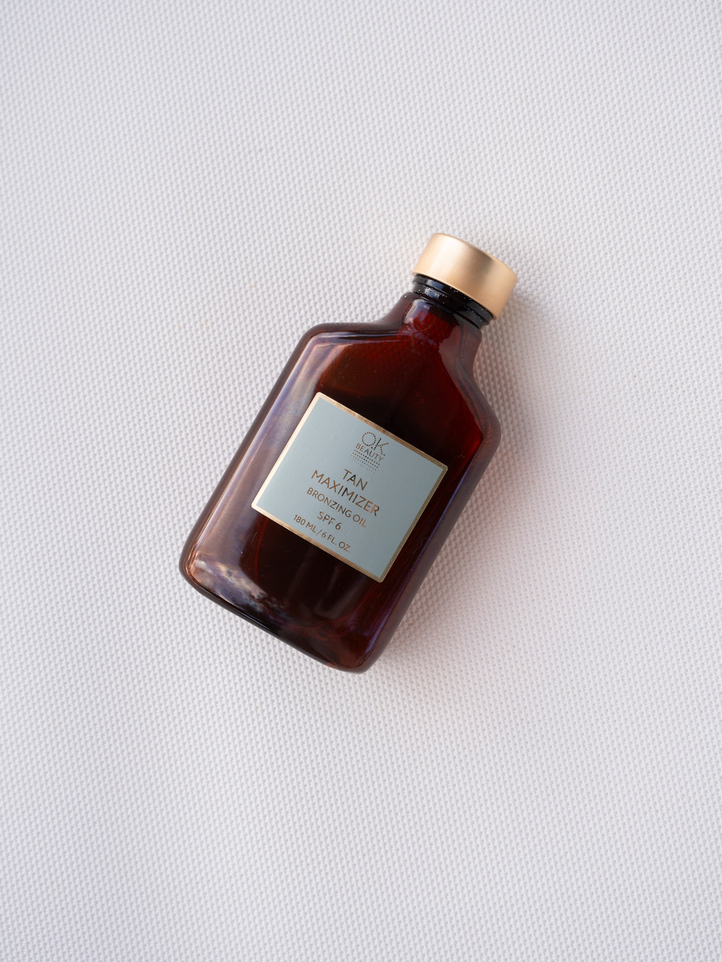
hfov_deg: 28.6
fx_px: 1418
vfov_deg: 37.5
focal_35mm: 51
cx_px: 366
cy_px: 434
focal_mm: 43.2
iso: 200
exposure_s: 1/250
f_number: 4
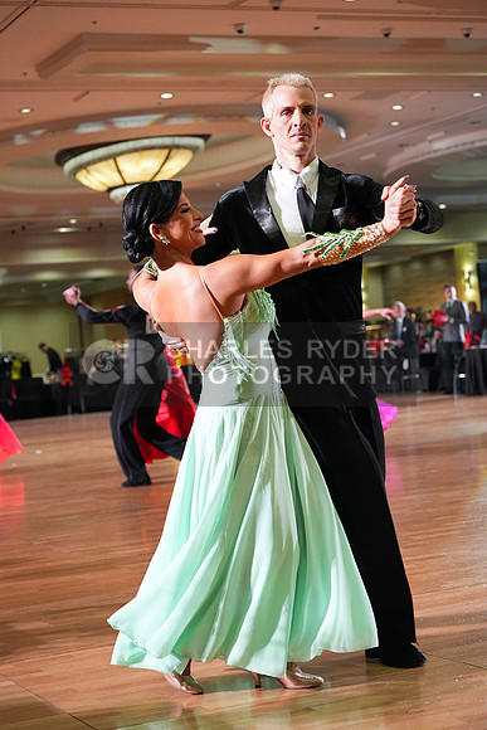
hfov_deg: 19.5
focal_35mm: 70
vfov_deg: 28.8
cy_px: 365
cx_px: 244
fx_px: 1419
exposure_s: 1/400
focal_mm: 70
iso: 6400
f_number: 4.5
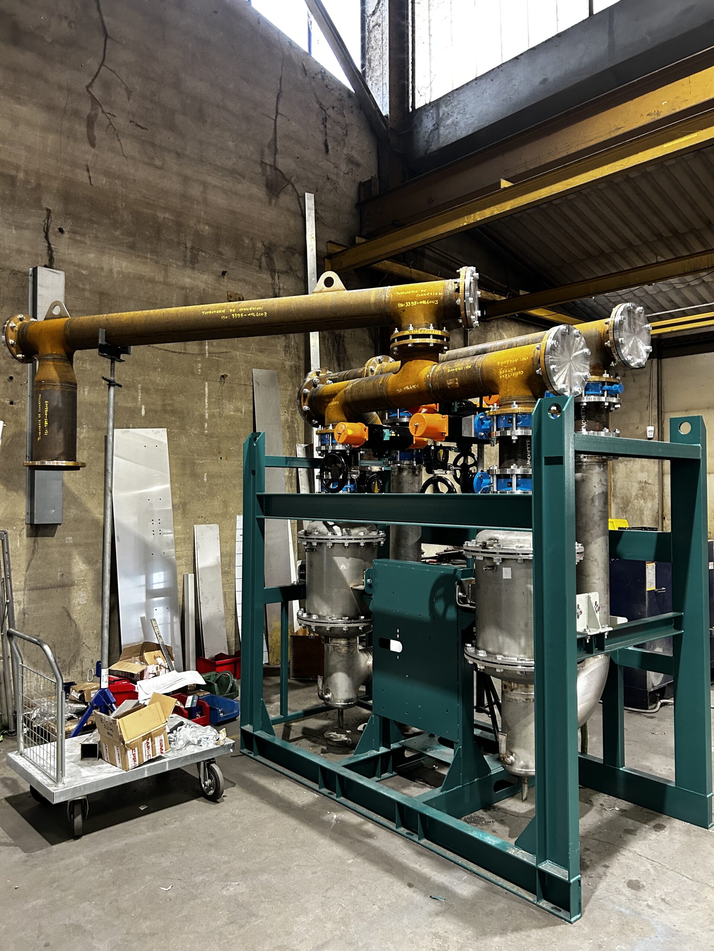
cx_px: 357
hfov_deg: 53.1
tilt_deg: +2.4
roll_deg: +1.2
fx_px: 715
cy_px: 476
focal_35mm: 26
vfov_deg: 67.3
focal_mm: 5.7
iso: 250
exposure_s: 1/50
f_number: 1.5
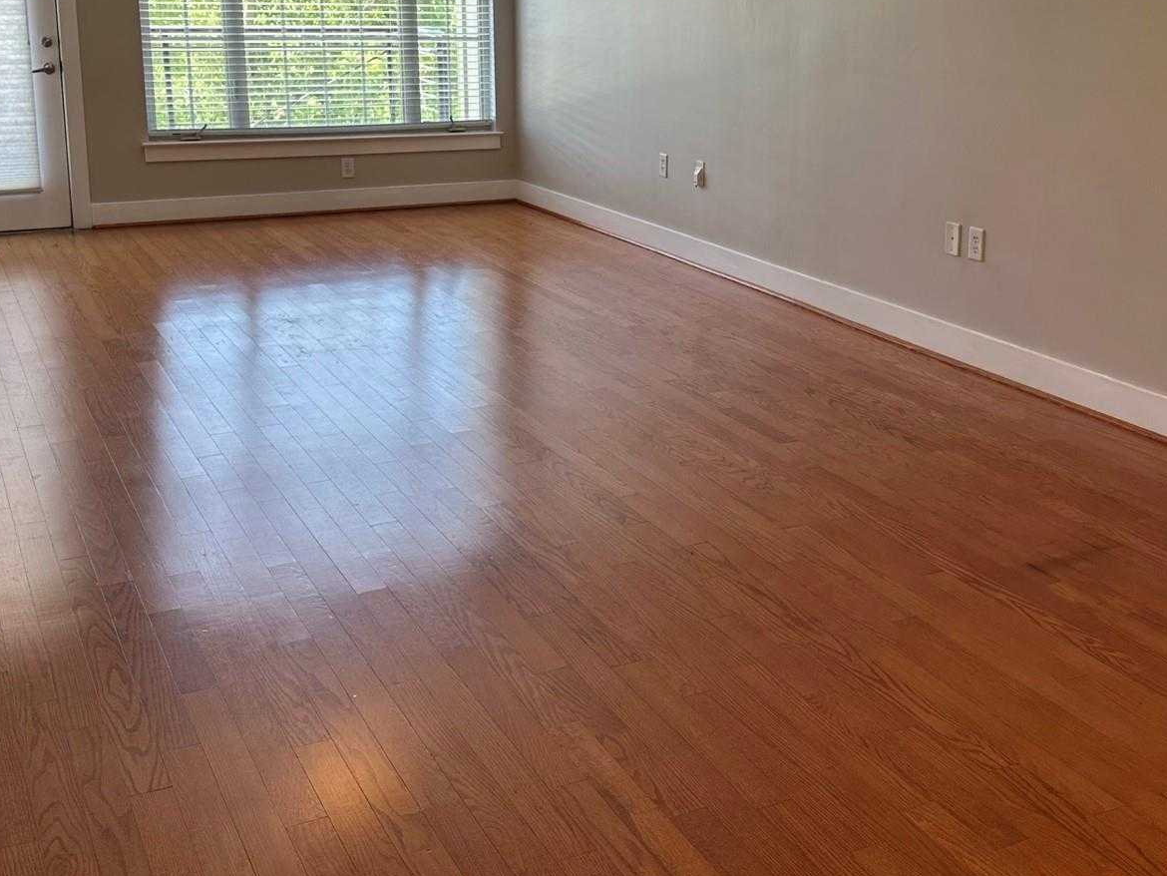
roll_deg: -0.3
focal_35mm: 42
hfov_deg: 44.6
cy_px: 273
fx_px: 1416
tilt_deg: -11.5
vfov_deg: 34.0
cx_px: 675
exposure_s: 1/120
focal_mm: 6.86
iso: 50
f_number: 1.78
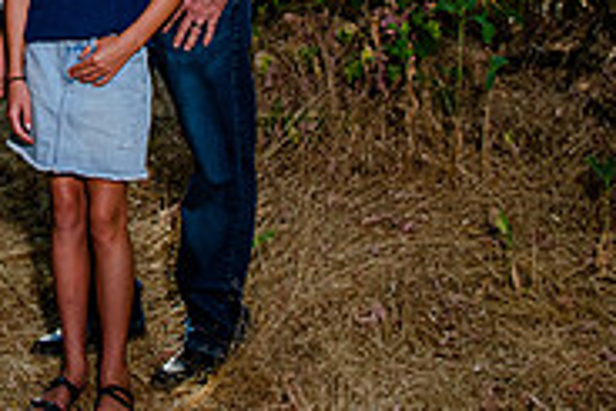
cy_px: -65
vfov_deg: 13.8
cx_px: 11
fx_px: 1661
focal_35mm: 97
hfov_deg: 20.4
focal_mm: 30
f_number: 7.1
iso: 500
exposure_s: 1/250
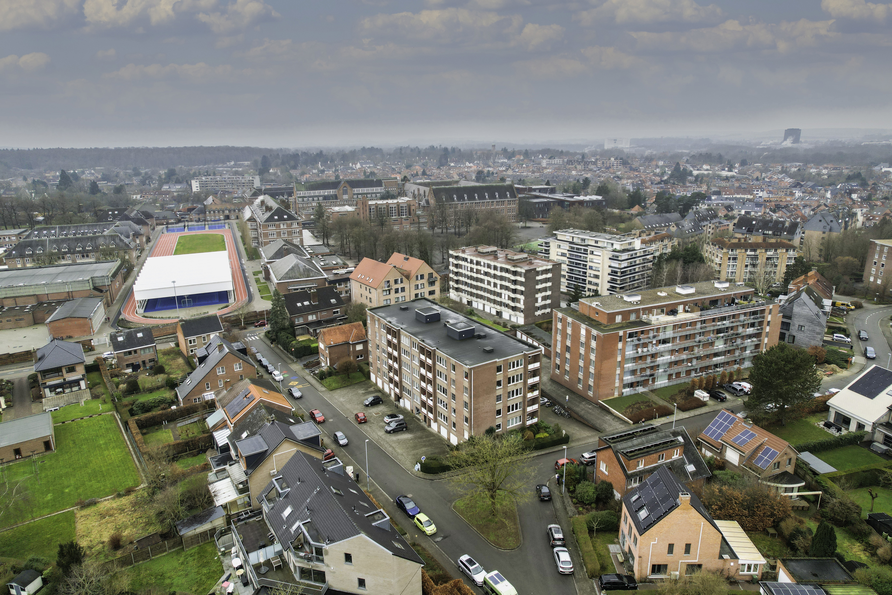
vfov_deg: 57.2
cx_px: 446
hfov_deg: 78.6
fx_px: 545
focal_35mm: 22
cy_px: 298
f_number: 2.8
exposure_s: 1/50
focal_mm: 8.38
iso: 100
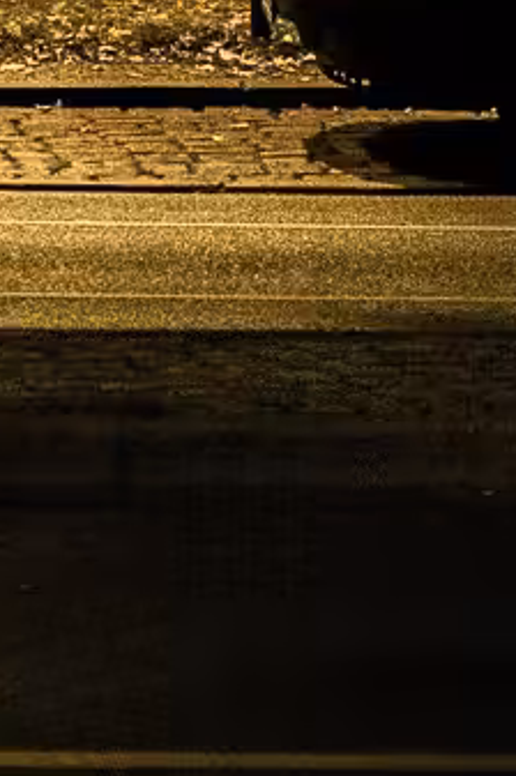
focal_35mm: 445
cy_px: -1170
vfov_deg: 4.5
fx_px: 9586
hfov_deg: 3.1
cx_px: -124
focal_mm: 78
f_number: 4
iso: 400
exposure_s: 1/100
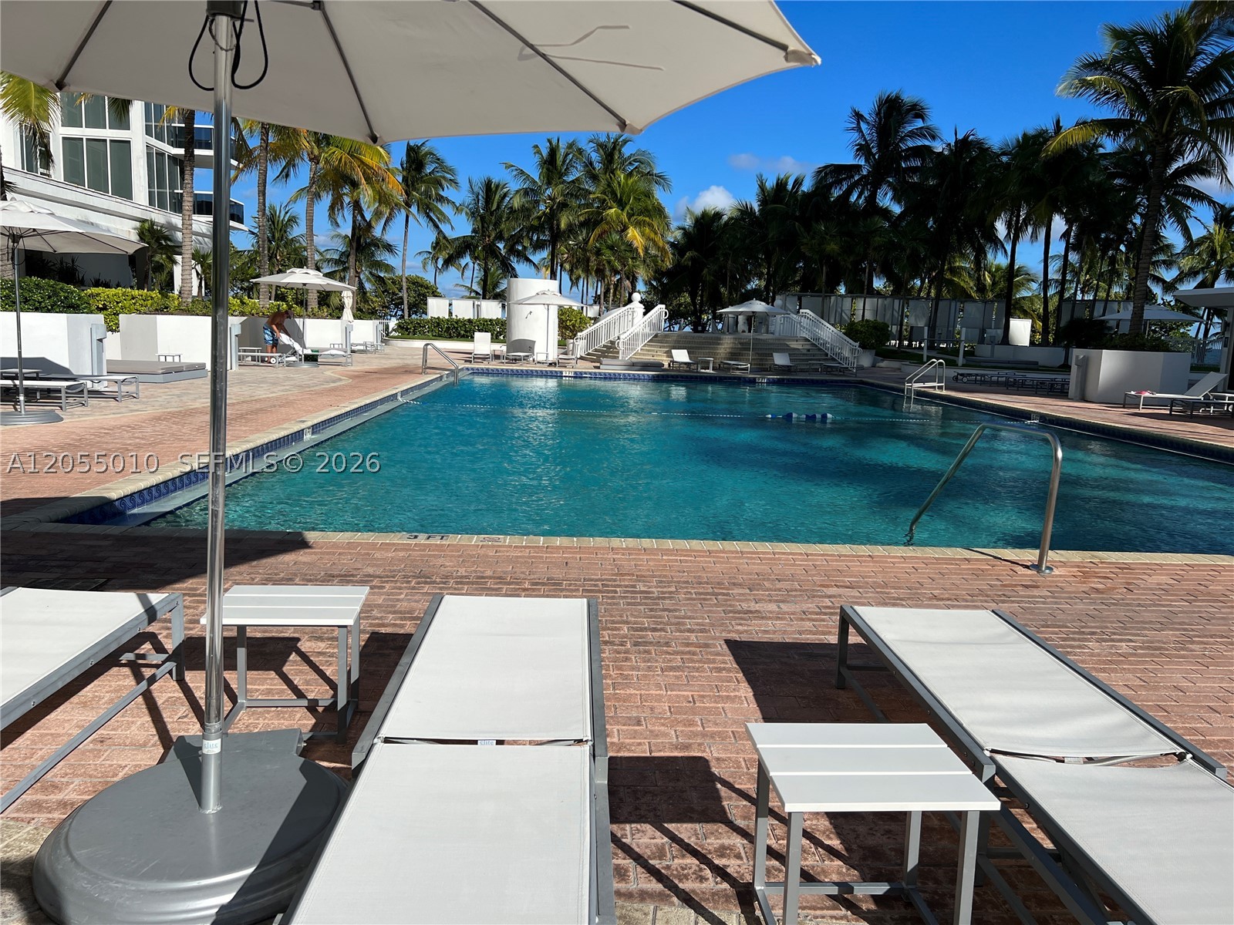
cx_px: 617
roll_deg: -0.2
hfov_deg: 67.3
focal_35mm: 26
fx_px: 927
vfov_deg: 53.1
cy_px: 462
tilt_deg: -10.3
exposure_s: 1/8000
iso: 50
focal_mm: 5.7
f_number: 1.5
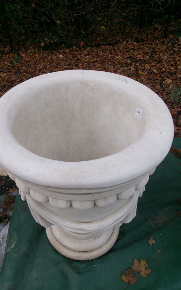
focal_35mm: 30
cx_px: 75
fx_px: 237
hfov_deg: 41.7
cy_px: 144
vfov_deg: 62.9
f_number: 3.9
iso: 136
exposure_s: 1/34
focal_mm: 5.1
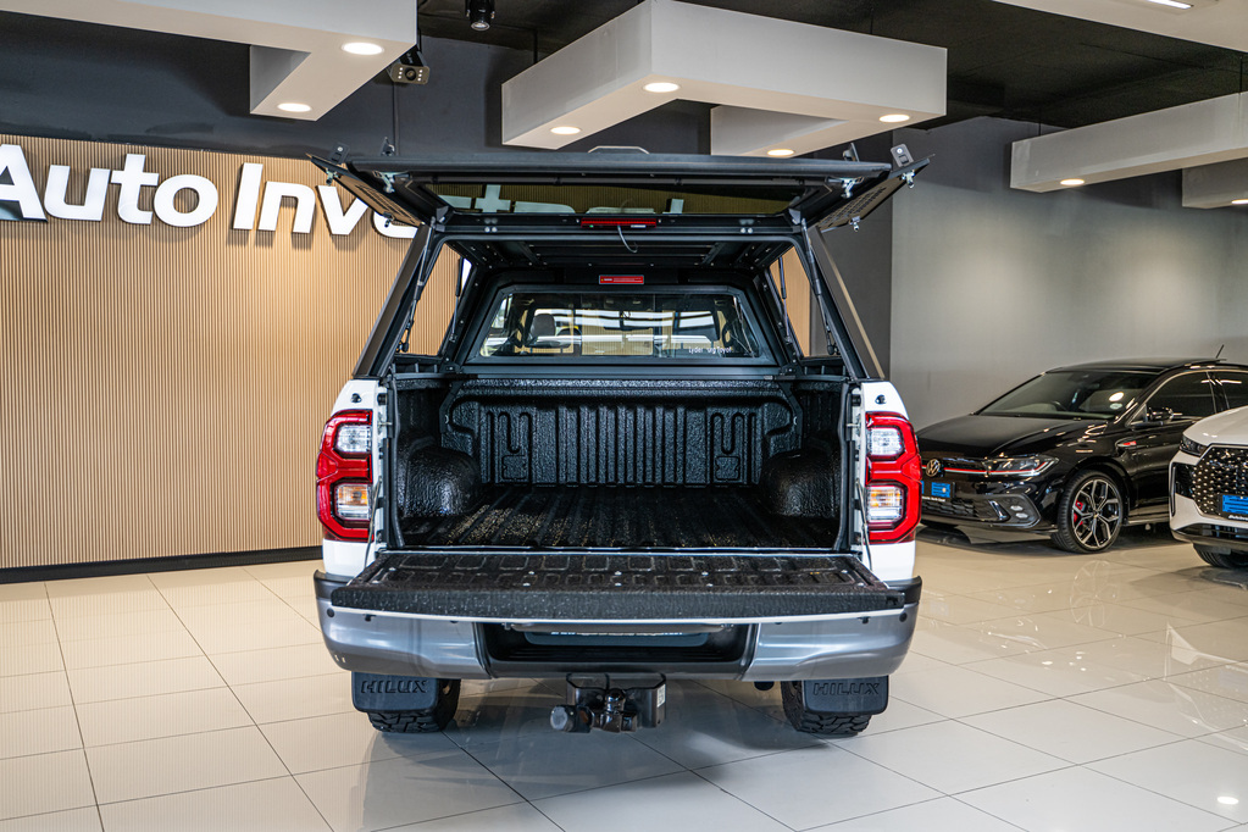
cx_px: 624
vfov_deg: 39.4
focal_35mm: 34
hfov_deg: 56.5
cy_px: 416
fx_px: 1161
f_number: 2.8
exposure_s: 1/160
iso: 400
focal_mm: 33.5
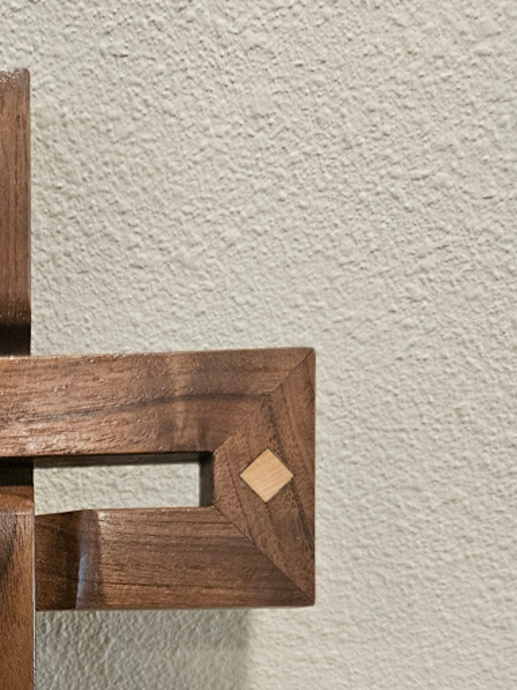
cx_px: -86
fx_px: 1076
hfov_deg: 24.7
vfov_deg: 32.5
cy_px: 702
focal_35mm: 54
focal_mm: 5.4
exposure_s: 1/120
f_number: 1.8
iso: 500
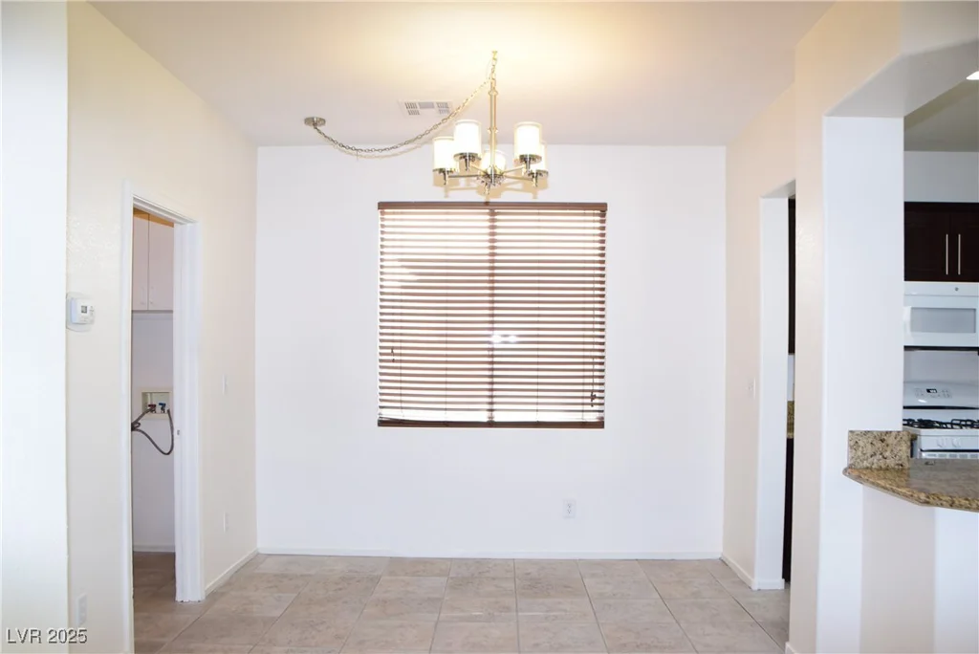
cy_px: 327
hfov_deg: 67.4
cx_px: 490
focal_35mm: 27
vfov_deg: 48.0
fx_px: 735
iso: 400
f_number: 8
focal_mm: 18
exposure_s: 1/50
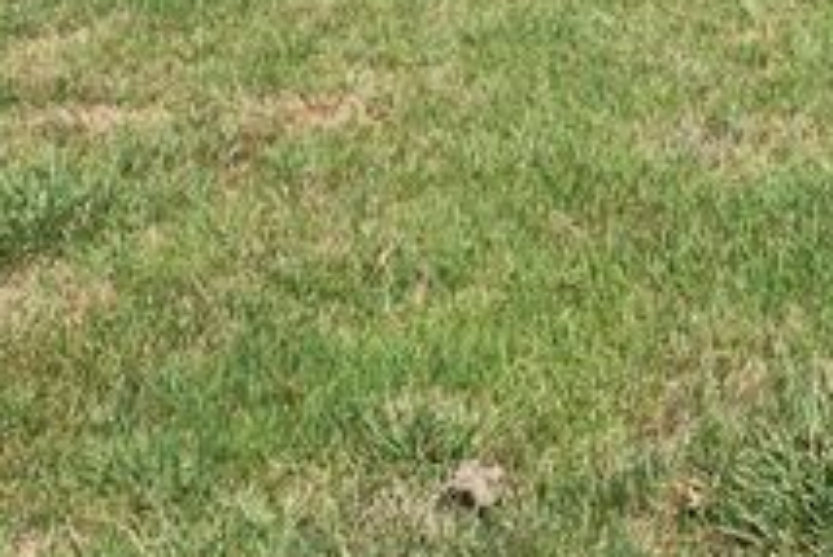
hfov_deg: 25.4
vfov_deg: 16.9
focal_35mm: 67
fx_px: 1551
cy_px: -436
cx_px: 1113
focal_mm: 14
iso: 500
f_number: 8
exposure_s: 1/250
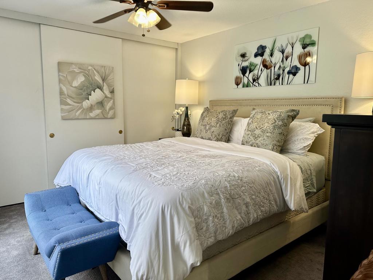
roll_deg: -0.7
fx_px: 259
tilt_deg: -7.5
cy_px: 140
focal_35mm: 24
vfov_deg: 56.8
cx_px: 186
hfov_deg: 71.6
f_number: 1.78
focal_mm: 6.86
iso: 125
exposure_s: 1/120
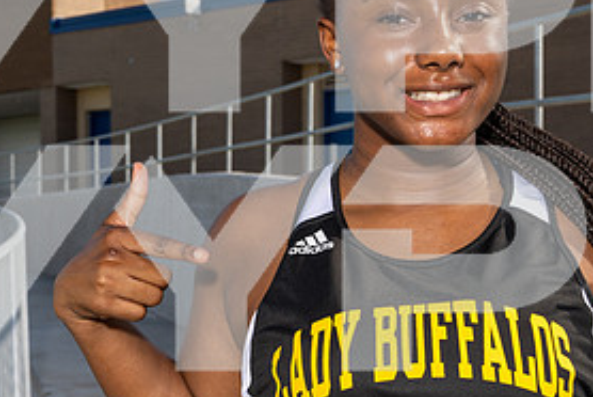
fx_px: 1237
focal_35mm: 75
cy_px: 259
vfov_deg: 18.2
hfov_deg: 27.0
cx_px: 301
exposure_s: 1/250
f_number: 8
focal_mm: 36
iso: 100
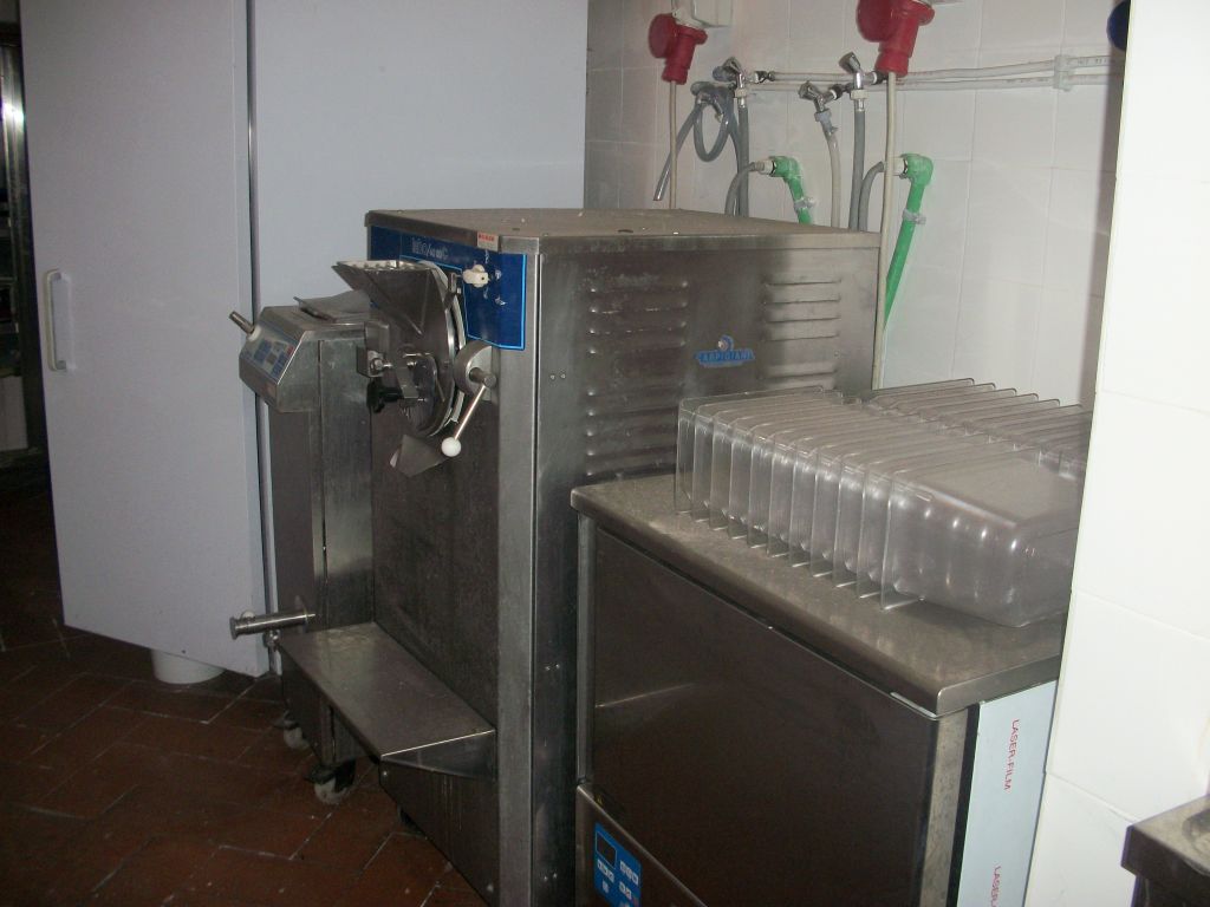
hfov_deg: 52.6
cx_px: 605
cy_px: 454
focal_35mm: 35
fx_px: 1223
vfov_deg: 40.7
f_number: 3.1
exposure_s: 1/30
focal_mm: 6.3
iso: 160
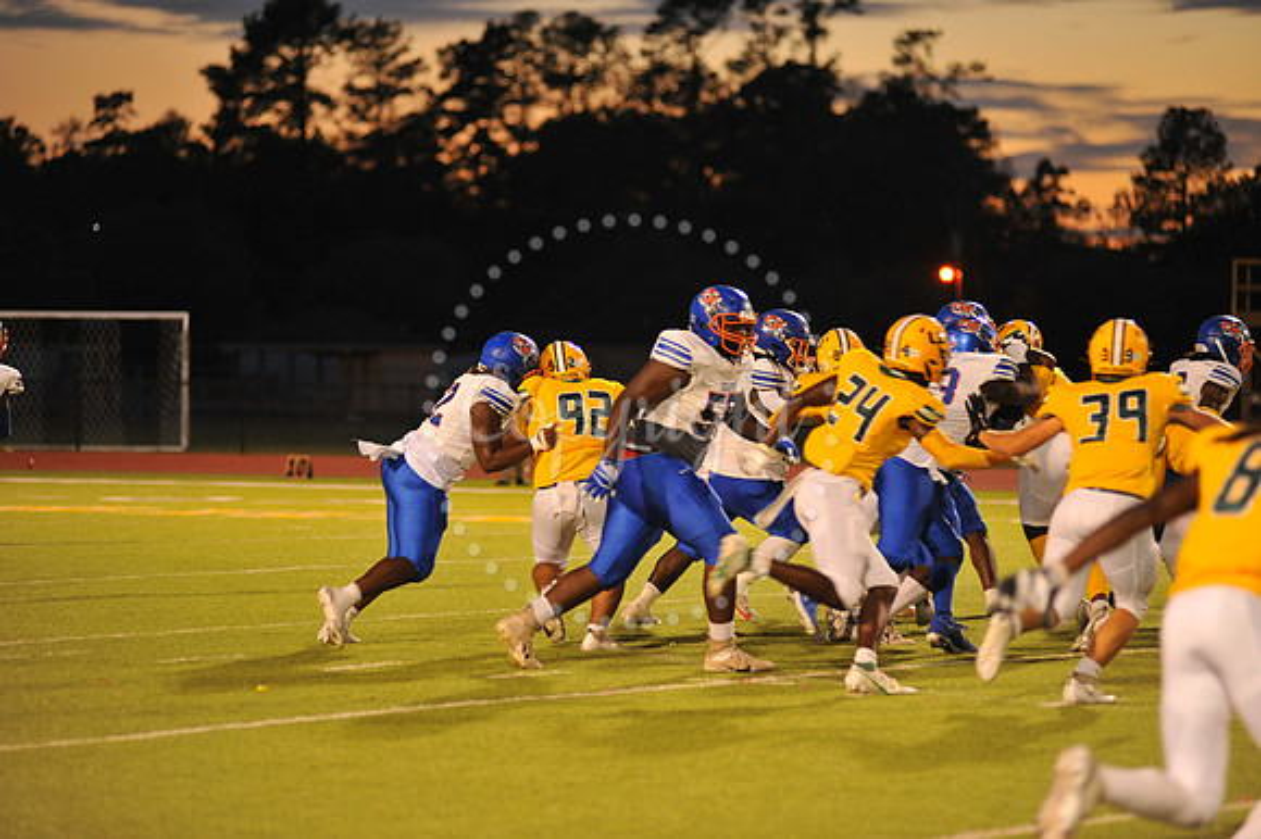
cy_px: 420
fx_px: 5076
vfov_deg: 9.5
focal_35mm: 145
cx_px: 630
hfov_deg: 14.2
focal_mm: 145
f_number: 2.8
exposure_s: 1/250
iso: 2000
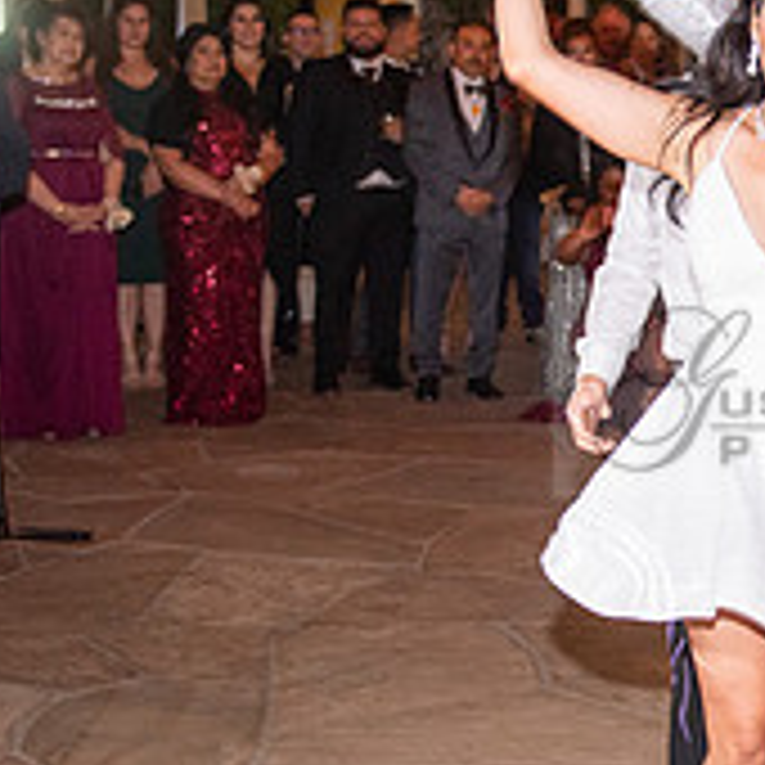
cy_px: 389
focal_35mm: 90
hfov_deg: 18.2
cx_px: 945
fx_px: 2250
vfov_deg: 19.3
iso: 1250
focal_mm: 31
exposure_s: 1/125
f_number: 2.8
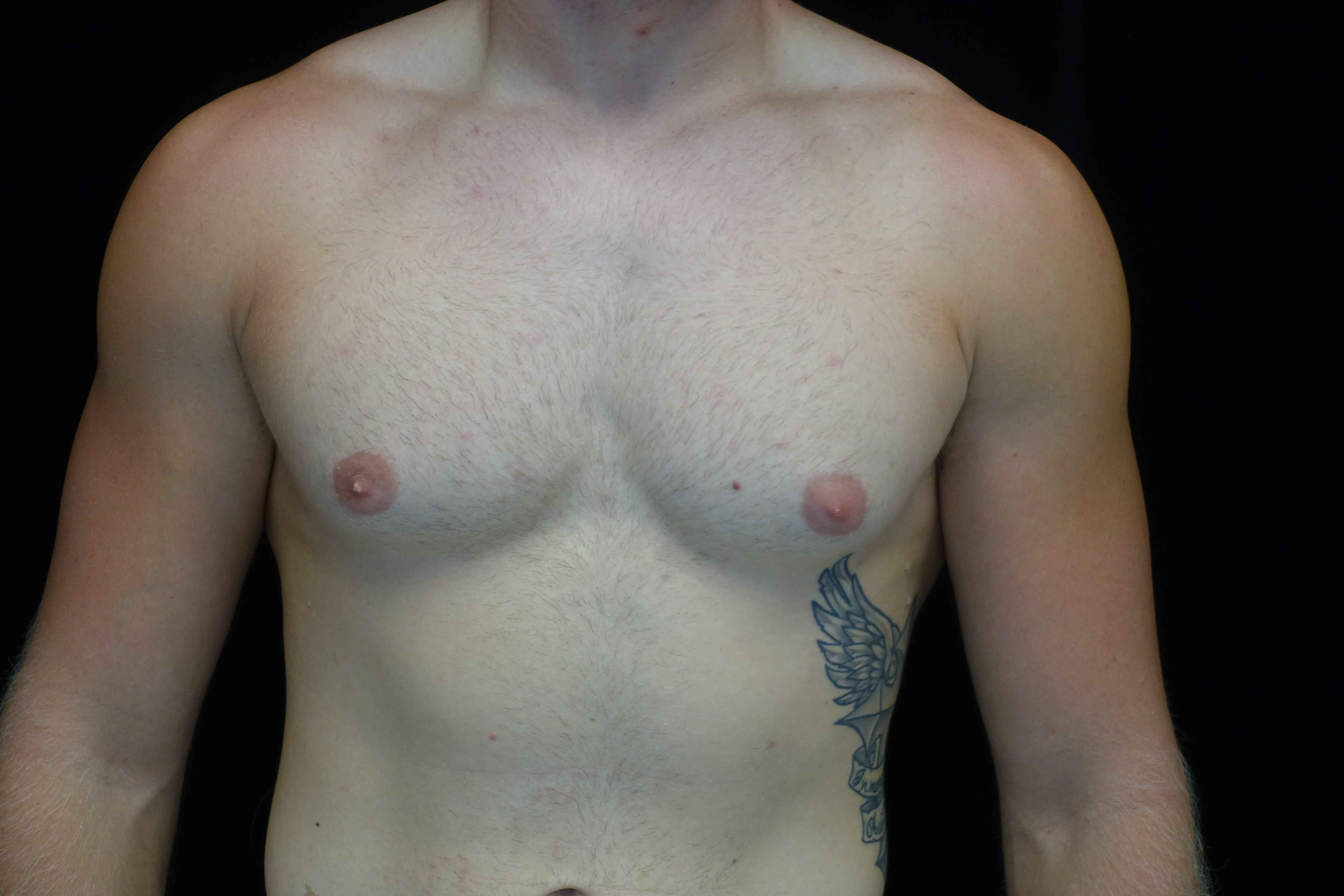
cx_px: 669
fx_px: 2651
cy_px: 452
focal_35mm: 71
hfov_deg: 28.5
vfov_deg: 19.2
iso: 320
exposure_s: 1/80
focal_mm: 25.7
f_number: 2.8
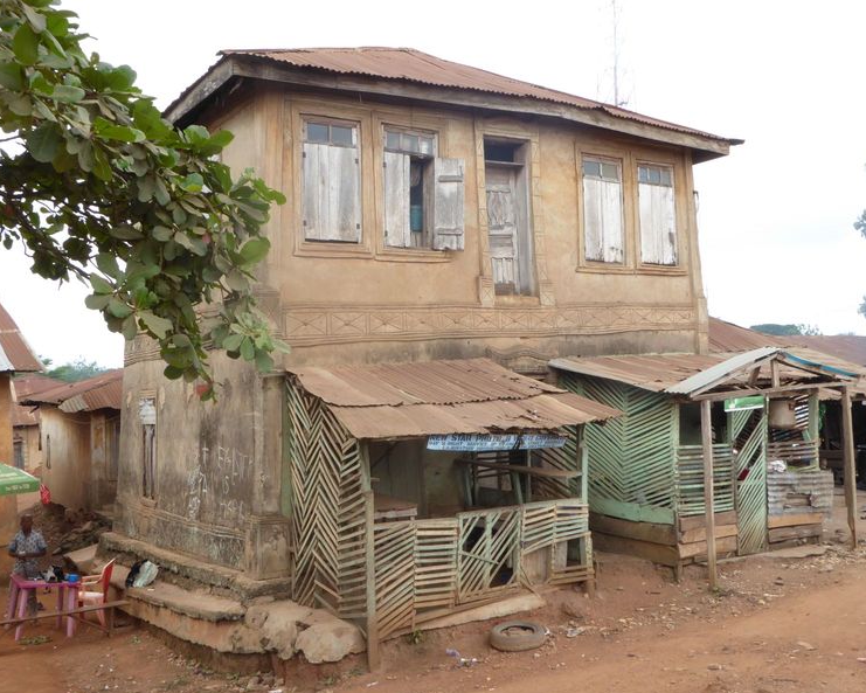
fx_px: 1000
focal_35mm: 39
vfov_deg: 38.2
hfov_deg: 46.8
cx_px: 445
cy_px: 349
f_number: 7.1
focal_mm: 6.7
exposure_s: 1/60
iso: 160
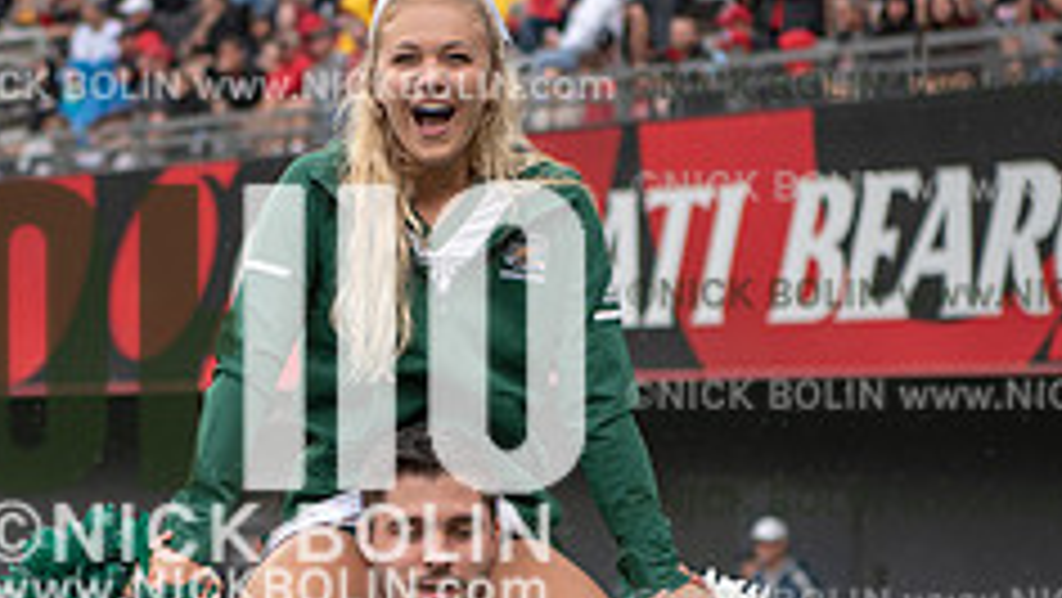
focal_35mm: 180
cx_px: 266
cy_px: 398
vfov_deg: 6.8
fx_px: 5071
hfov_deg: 11.9
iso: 250
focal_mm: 70
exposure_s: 1/1000
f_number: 2.8
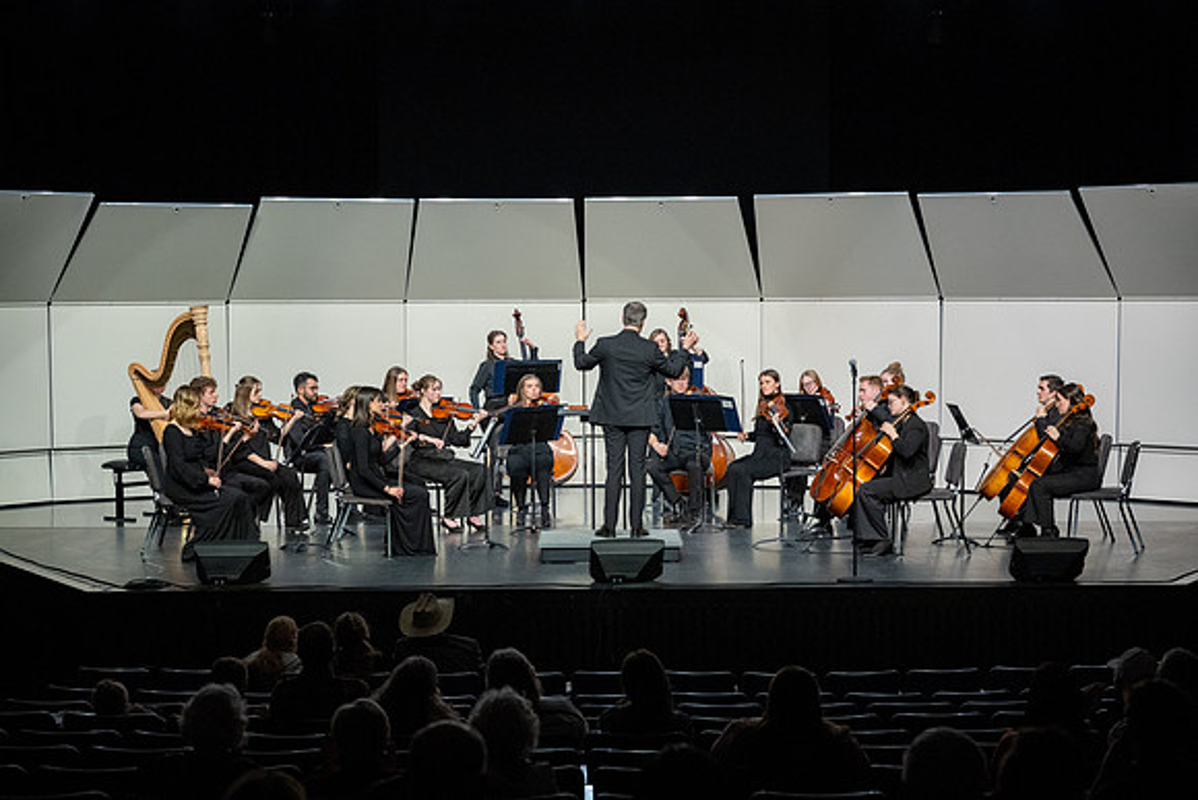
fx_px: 2330
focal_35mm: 70
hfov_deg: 28.8
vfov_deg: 19.5
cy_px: 400
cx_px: 599
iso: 2000
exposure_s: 1/320
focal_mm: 70
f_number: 4.5
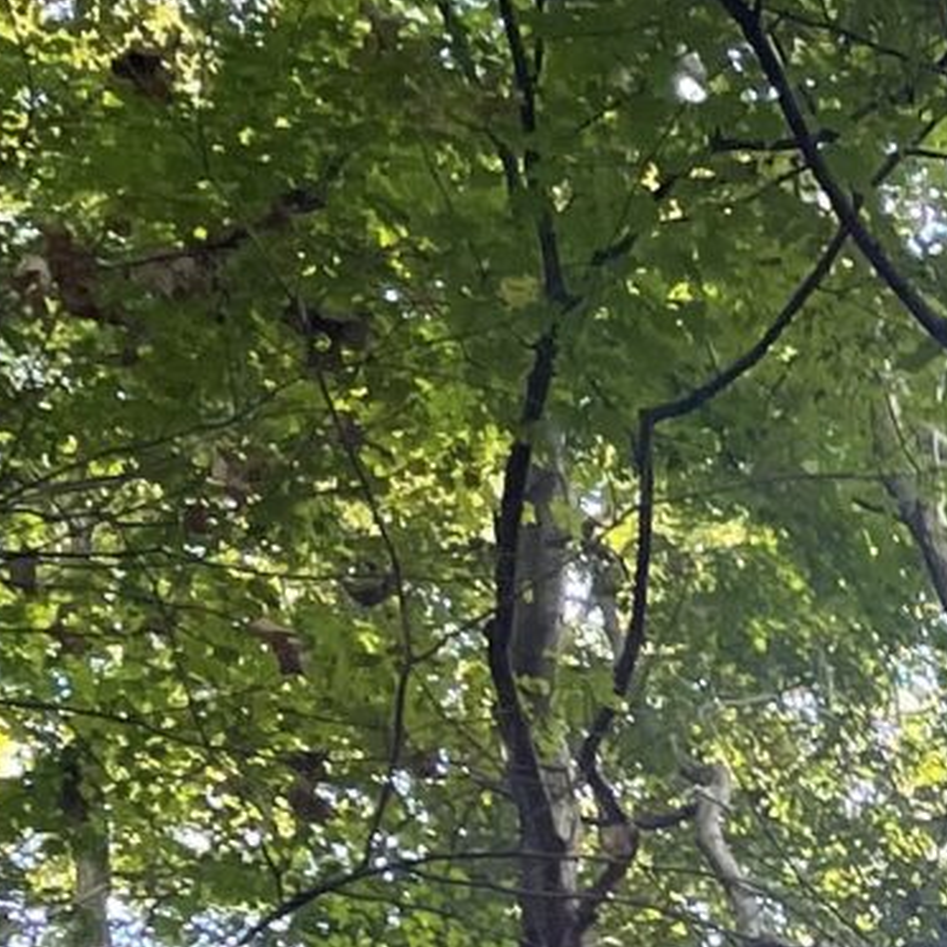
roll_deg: +1.8
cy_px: 2233
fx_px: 4890
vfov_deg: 9.8
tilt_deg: +32.6
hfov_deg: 10.2
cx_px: 1917
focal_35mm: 158
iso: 40
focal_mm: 4.2
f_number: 1.6
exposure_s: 1/121
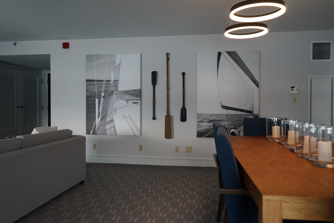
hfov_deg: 65.5
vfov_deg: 46.4
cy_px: 112
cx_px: 167
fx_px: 260
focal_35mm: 28
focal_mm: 28
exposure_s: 1/160
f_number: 4
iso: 800
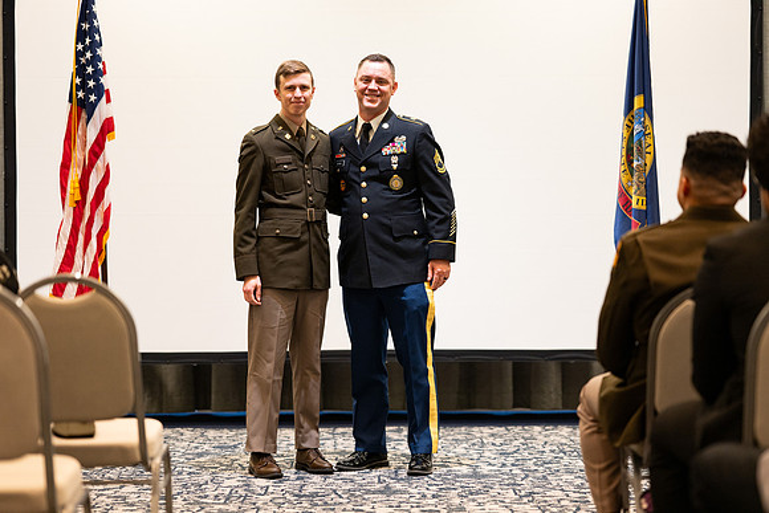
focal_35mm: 85
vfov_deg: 16.1
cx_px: 384
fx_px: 1816
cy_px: 256
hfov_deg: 23.9
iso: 640
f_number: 1.8
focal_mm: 85
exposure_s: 1/125
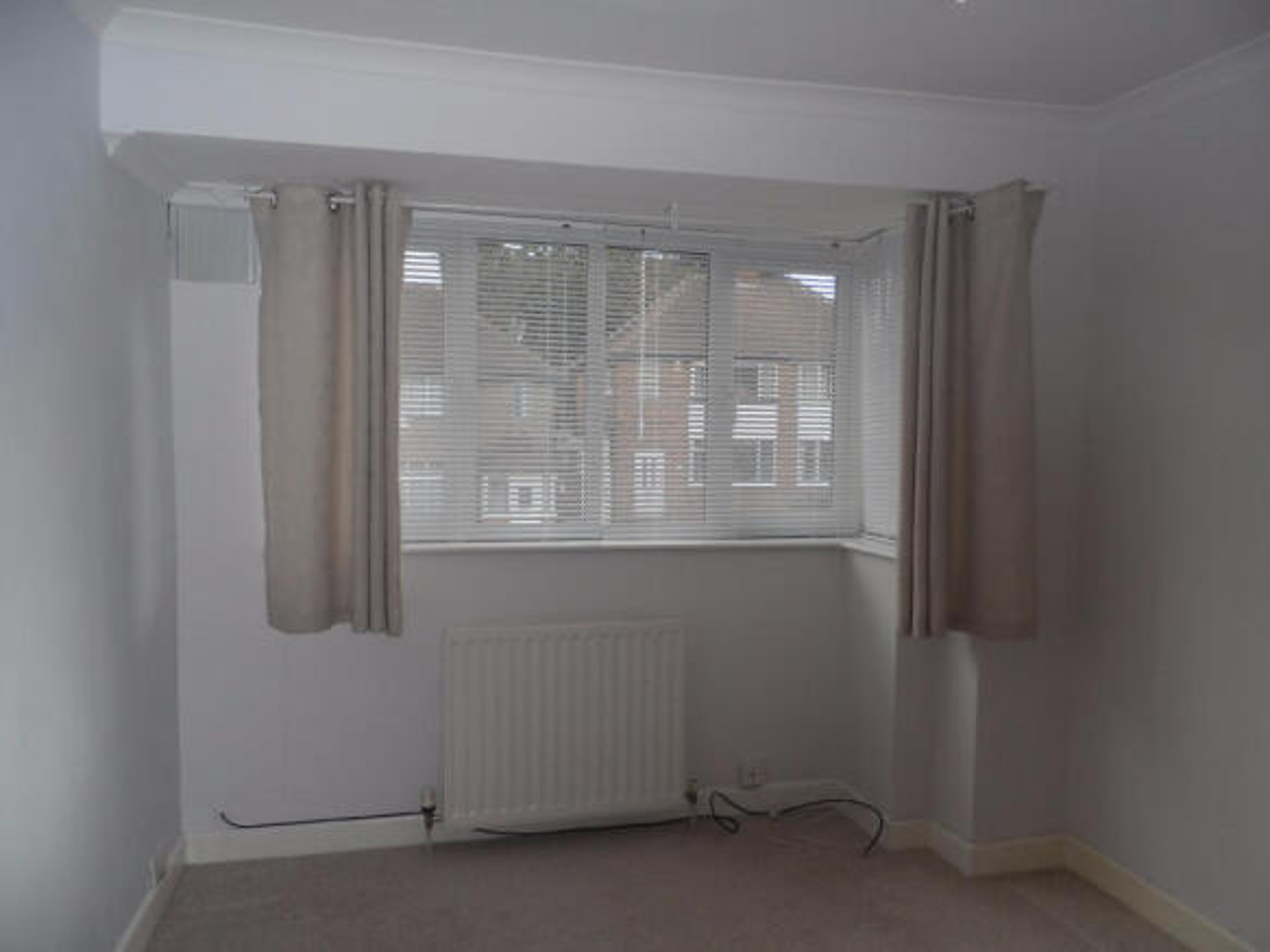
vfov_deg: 56.8
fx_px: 880
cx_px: 635
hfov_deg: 71.6
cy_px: 476
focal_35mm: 24
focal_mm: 4
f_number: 3.2
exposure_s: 1/180
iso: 120
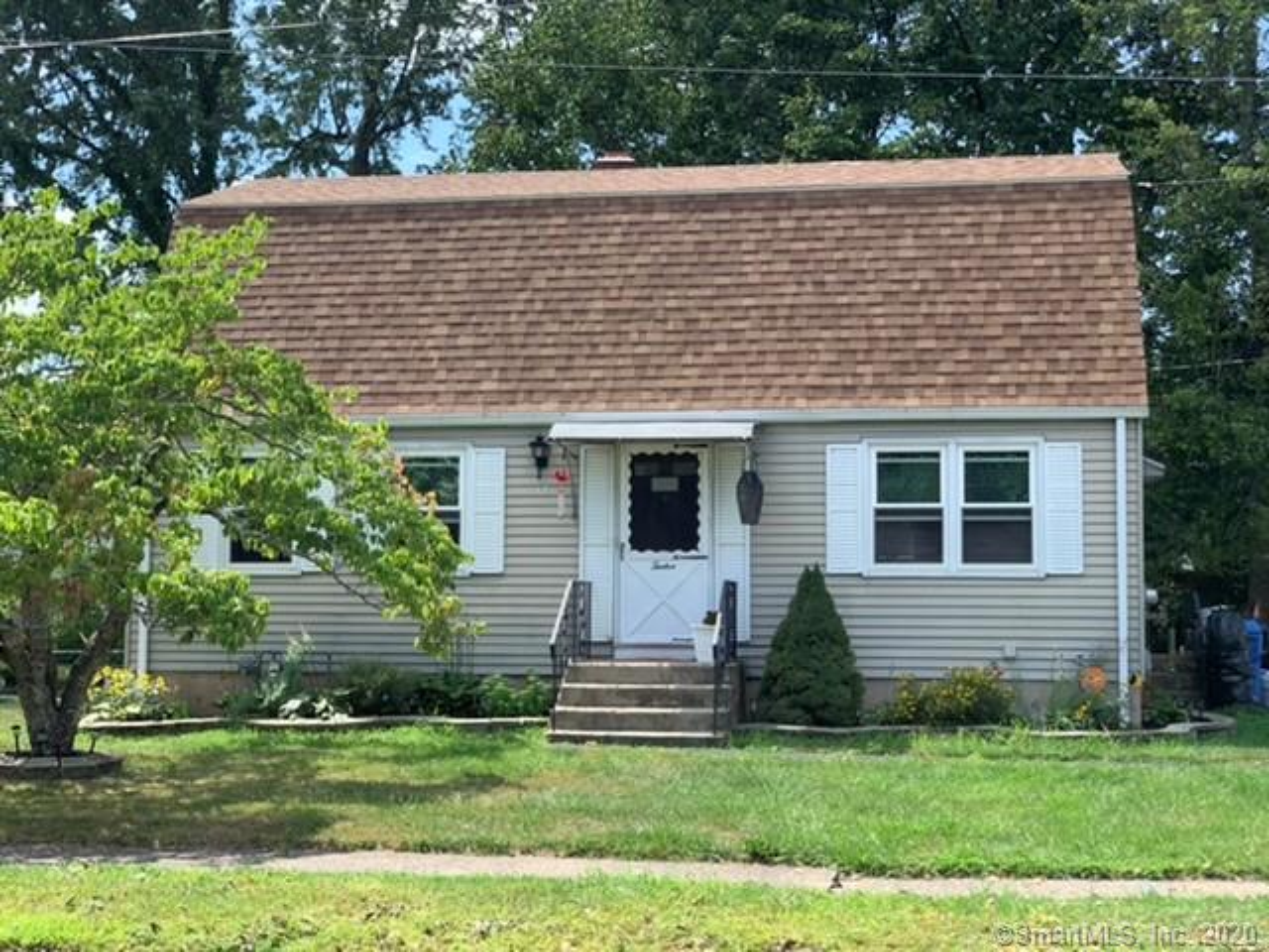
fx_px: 1906
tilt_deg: +4.3
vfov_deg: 28.0
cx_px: 634
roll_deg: -1.0
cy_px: 476
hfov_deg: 36.8
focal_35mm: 52
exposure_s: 1/421
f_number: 2.4
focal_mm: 6
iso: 16
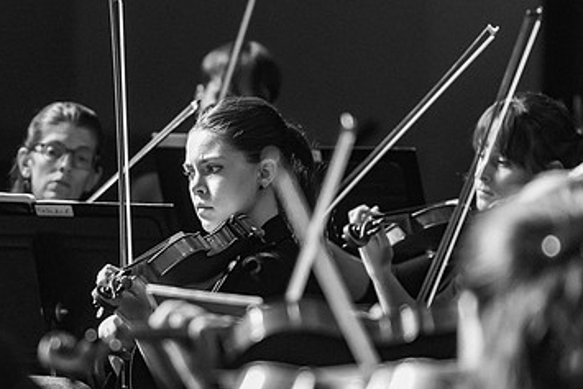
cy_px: 278
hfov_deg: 4.5
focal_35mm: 458
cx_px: 233
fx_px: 7420
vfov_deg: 3.0
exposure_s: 1/200
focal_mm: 280
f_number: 4
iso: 7200
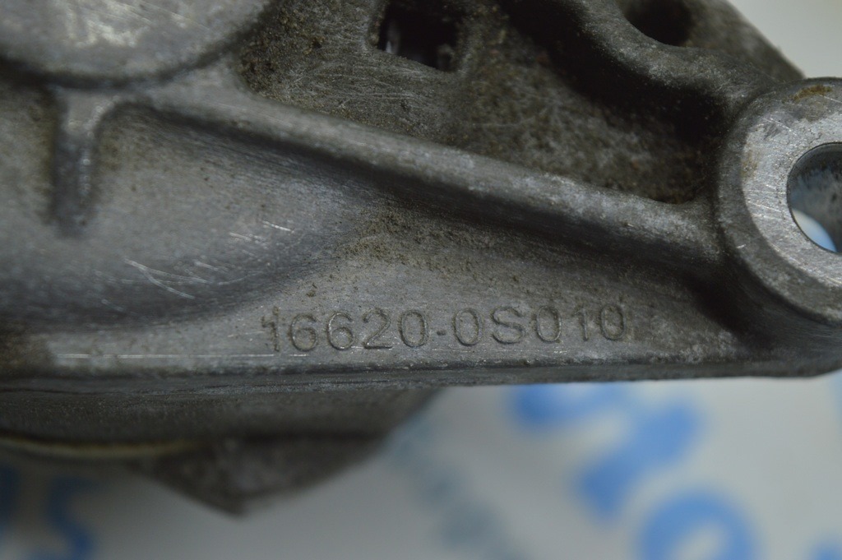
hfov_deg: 24.6
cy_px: 280
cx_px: 421
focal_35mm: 82
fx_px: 1928
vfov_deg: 16.5
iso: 400
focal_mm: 55
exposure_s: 1/60
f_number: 5.6
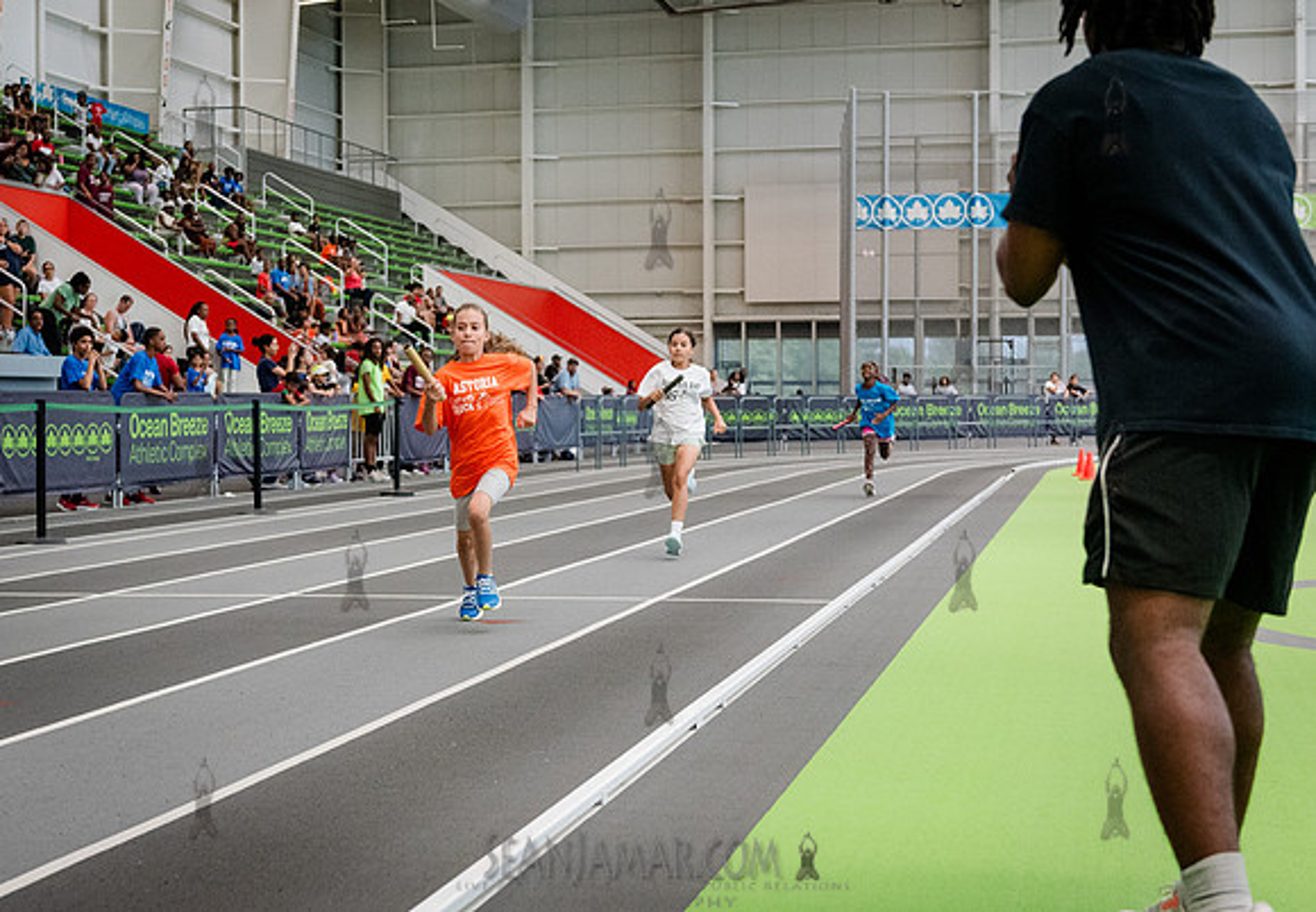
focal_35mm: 59
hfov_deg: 33.5
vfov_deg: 23.7
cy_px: 452
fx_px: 2175
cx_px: 500
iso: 6400
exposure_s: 1/1000
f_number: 3.5
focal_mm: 48
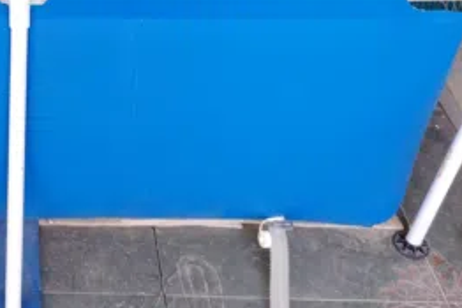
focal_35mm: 61
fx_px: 783
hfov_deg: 30.5
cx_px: -4
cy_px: -2
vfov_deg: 21.5
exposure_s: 1/120
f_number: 1.75
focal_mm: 5.25
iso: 185
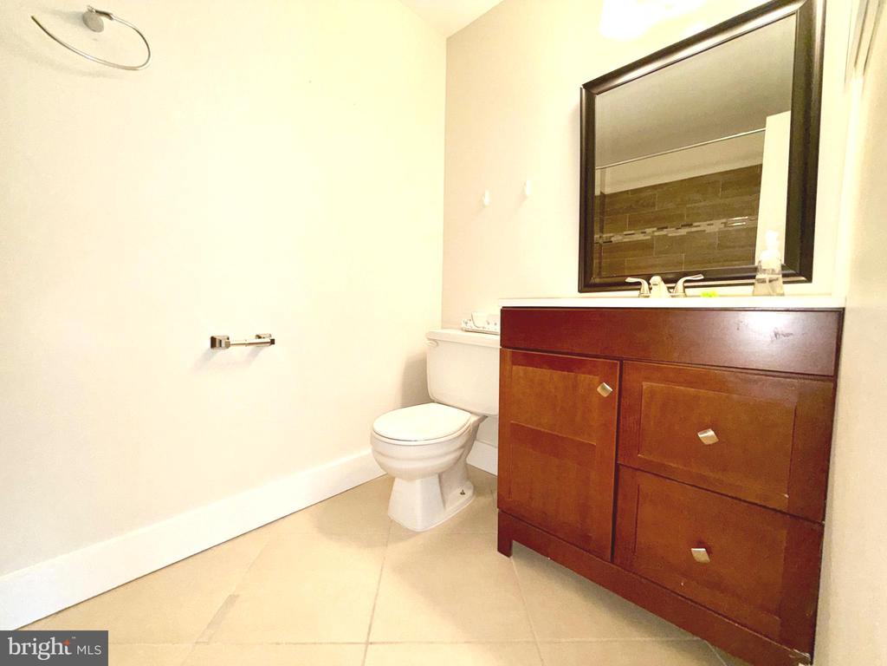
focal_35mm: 14
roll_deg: -1.2
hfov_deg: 102.1
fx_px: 359
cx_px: 444
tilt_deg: -2.8
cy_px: 333
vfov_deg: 85.7
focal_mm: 2.22
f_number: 2.2
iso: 80
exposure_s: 1/60
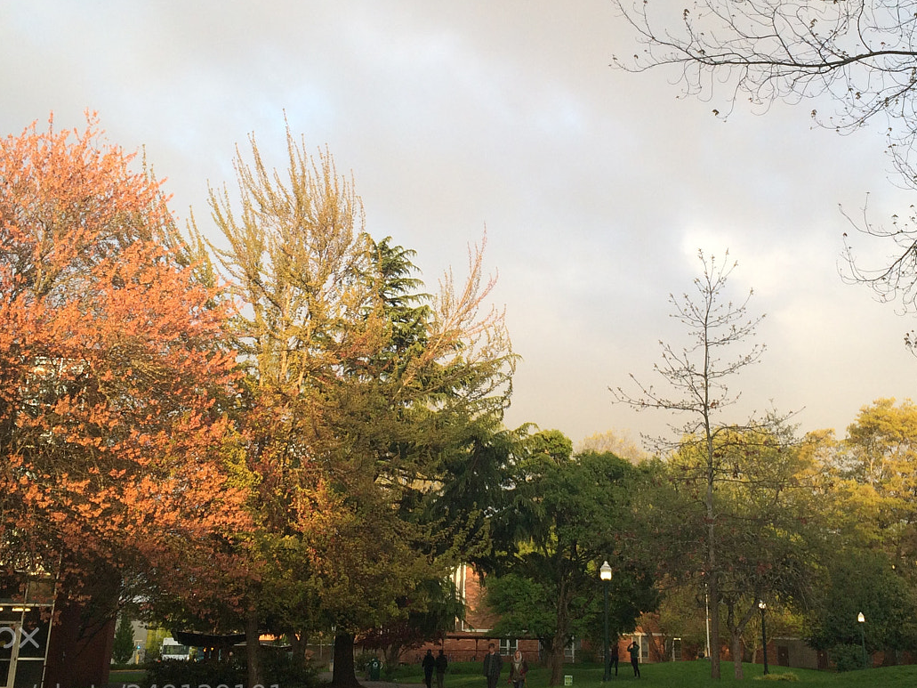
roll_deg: +0.3
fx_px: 1192
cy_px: 231
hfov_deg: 42.0
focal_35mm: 45
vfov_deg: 31.9
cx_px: 530
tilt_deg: +18.7
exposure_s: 1/176
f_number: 2.2
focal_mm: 4.15
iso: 32
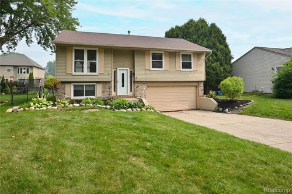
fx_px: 114
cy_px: 97
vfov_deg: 81.2
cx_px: 146
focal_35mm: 14
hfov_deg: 104.3
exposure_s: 1/200
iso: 100
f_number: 9
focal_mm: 14
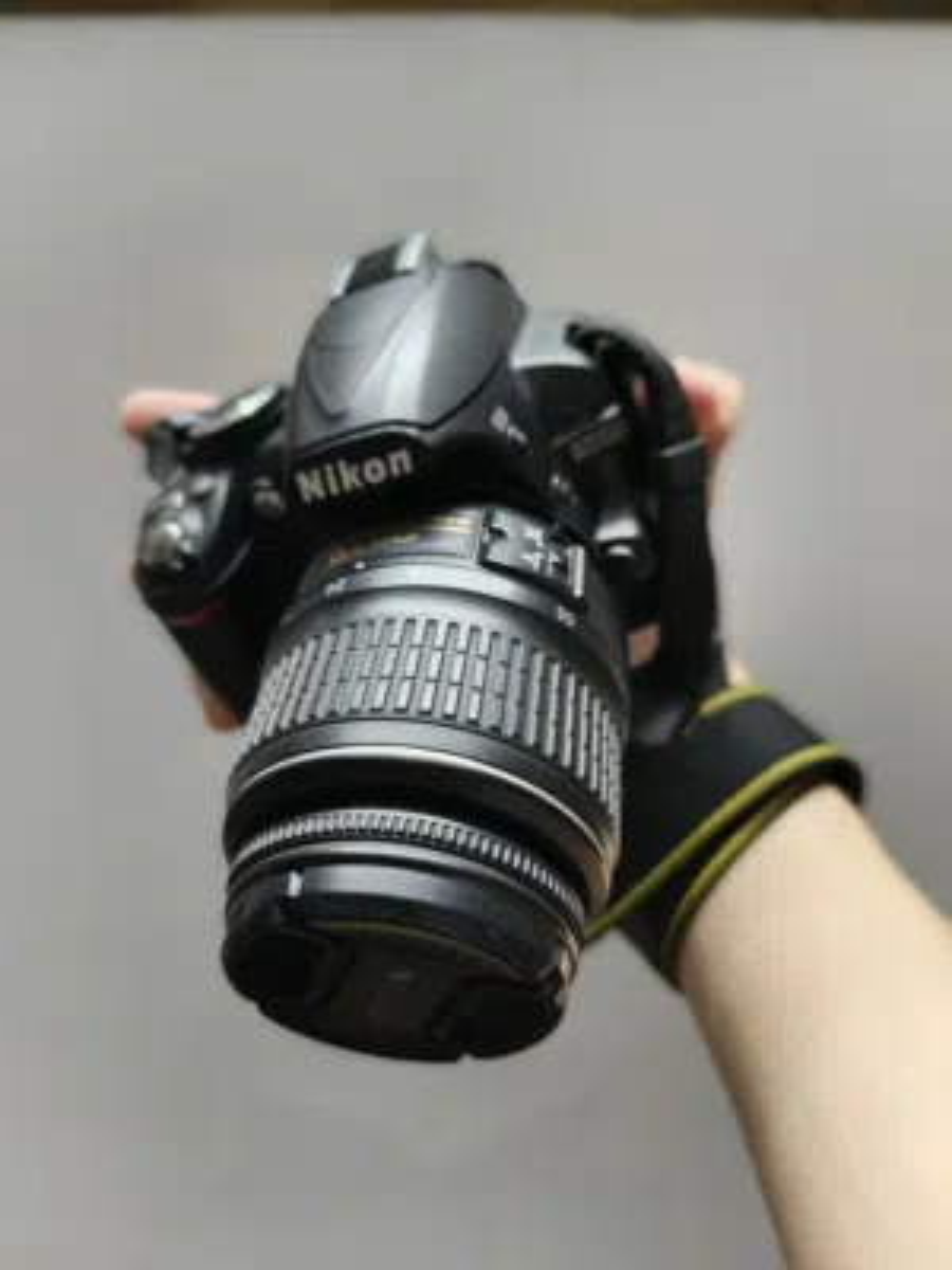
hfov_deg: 56.8
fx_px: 880
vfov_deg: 71.6
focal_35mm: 24
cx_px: 476
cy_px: 635
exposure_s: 1/33.3
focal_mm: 5.56
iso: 500
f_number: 1.8
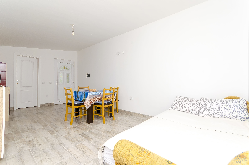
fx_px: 104
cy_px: 82
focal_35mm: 15
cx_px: 124
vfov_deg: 77.1
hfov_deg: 100.5
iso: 200
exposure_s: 1/200
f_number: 6.3
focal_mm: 10
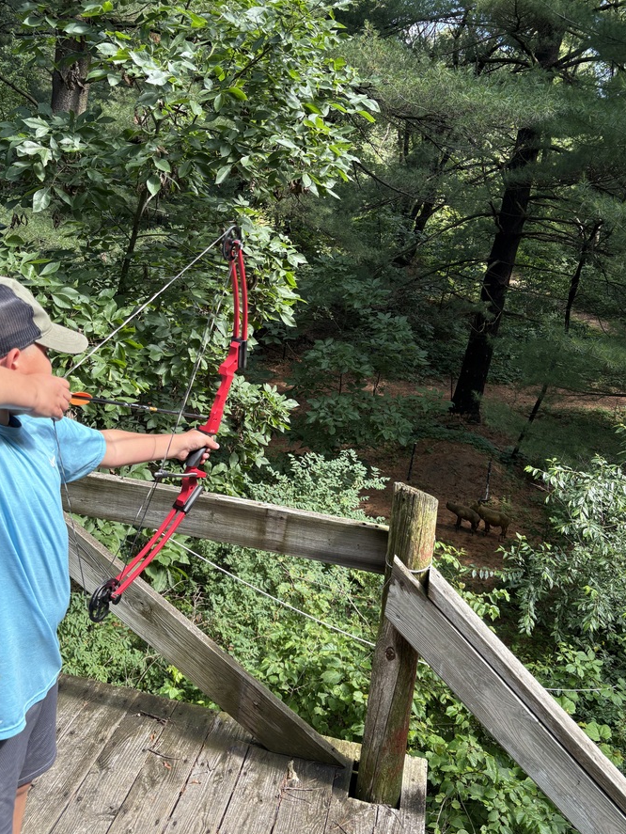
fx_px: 723
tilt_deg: -13.3
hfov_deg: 46.8
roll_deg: -7.4
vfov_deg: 59.9
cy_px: 386
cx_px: 298
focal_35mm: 30
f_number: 1.6
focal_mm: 5.96
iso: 80
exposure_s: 1/242
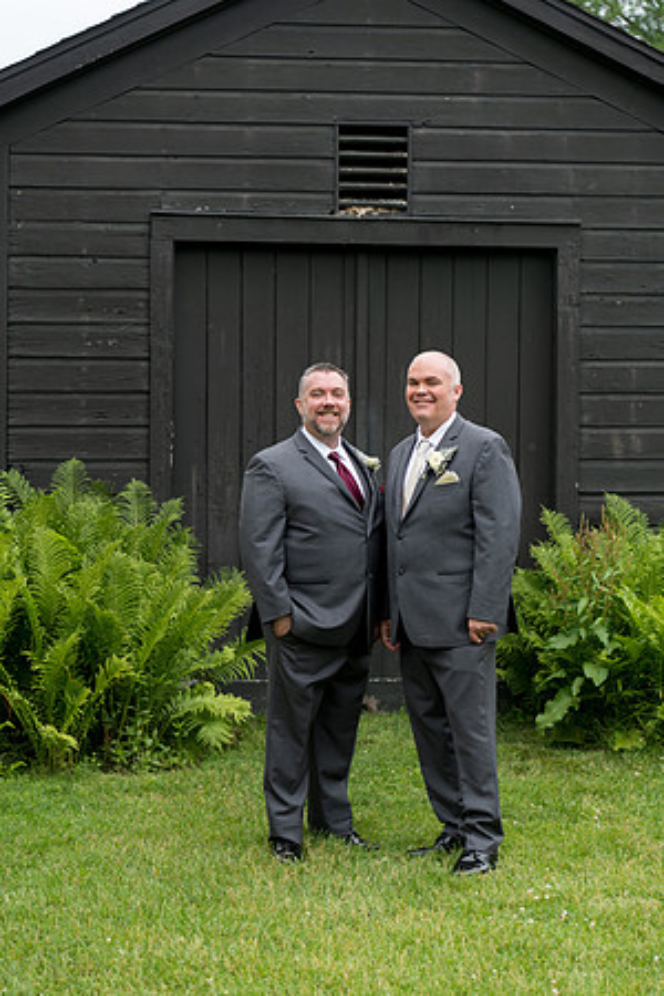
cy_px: 498
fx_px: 1937
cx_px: 332
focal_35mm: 70
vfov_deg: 28.8
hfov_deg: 19.5
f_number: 2.8
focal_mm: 70
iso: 64
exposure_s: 1/200
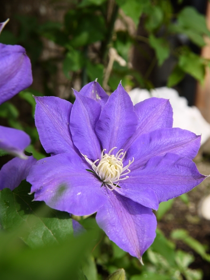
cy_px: 138
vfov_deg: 33.8
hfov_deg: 25.7
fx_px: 461
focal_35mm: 57
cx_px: 105
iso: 100
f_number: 6.3
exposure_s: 1/160
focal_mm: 28
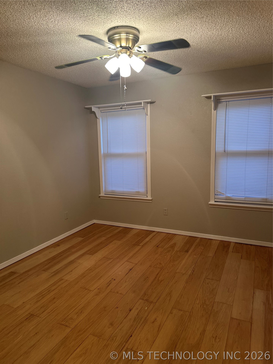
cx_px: 136
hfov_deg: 56.8
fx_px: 252
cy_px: 182
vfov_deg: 71.6
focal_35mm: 24
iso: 320
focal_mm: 6.86
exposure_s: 1/60
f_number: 1.78
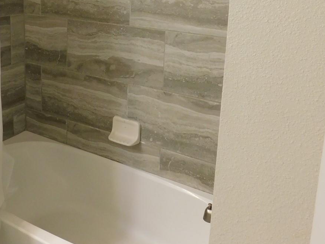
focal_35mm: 42
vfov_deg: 32.6
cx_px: 104
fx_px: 394
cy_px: 25
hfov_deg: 44.0
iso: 250
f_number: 3
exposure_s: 1/30
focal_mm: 4
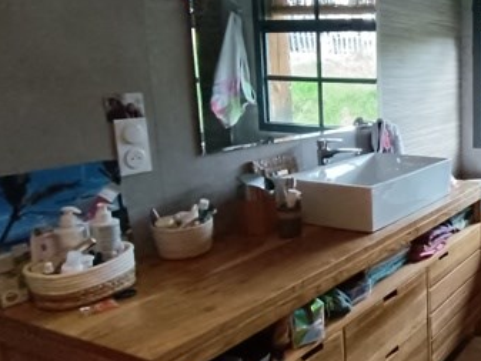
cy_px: 164
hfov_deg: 41.4
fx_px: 528
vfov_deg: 37.7
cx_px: 500
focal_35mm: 38
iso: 683
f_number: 2.2
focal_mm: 1.66
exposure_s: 1/50
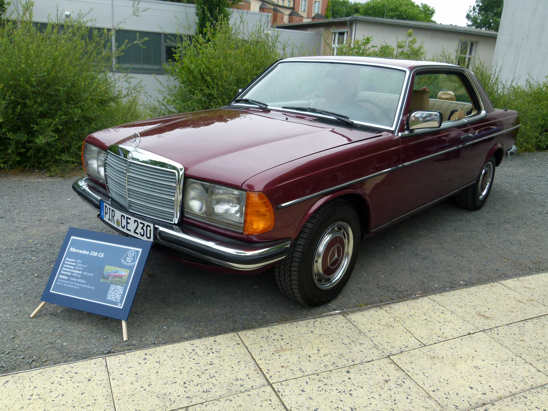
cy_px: 206
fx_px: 443
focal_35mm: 28
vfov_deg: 49.7
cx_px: 274
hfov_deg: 63.4
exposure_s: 1/400
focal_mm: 5.1
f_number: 4
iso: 100
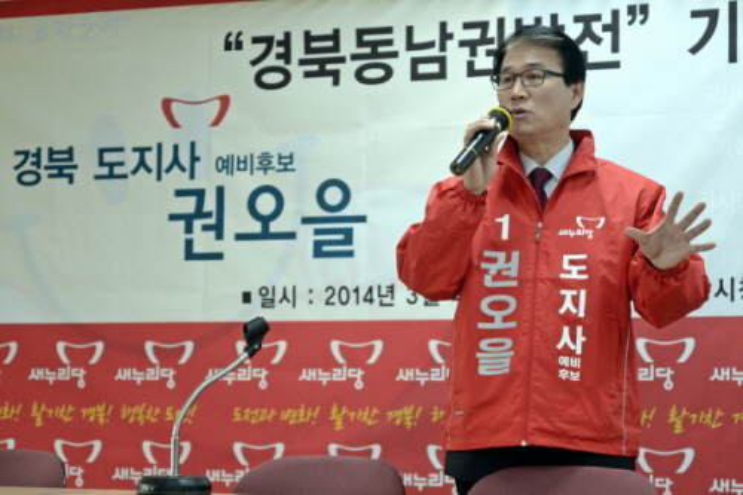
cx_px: 372
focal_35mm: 85
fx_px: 1754
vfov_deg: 16.1
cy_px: 248
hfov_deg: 23.9
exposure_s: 1/100
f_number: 4.5
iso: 1400
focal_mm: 85
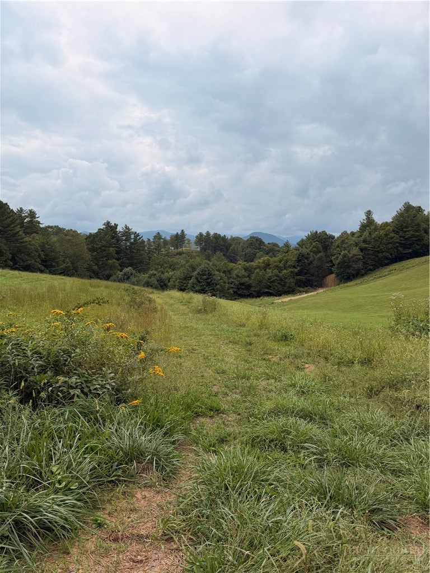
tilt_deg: -5.8
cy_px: 286
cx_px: 215
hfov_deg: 56.8
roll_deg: -1.4
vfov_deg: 71.6
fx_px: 398
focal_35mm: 24
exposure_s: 1/2445
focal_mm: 6.76
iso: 80
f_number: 1.78
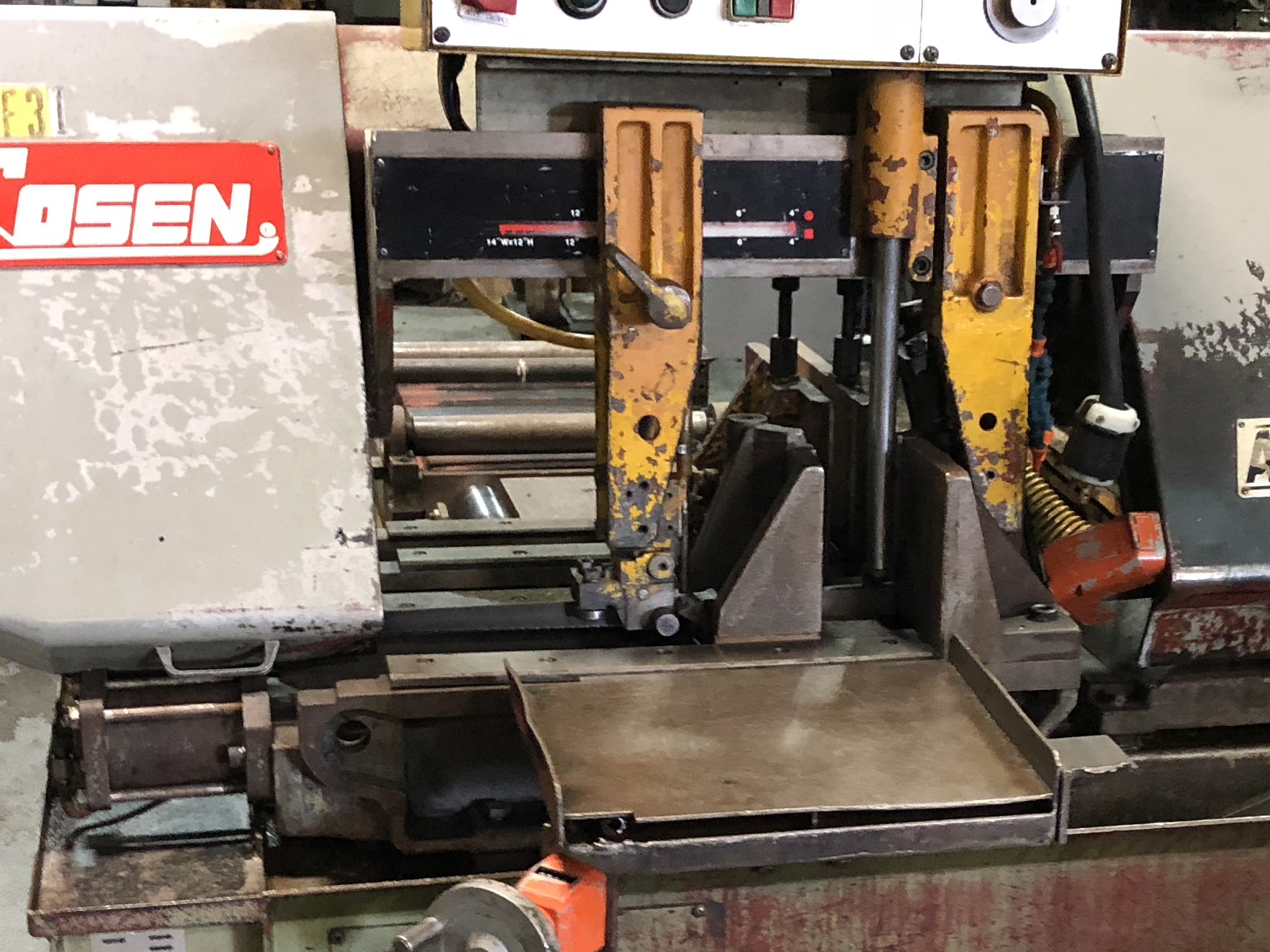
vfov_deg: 22.7
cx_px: 847
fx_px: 2348
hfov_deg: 30.0
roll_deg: -2.9
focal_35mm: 64
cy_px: 700
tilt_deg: -19.3
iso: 80
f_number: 1.8
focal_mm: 4
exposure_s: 1/7
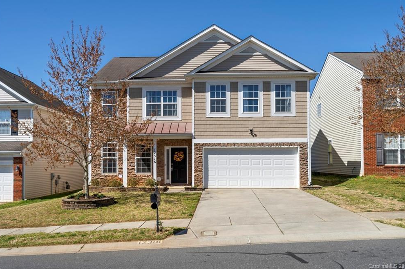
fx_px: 348
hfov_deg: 60.3
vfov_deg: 42.3
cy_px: 131
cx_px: 204
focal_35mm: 31
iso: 100
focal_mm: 30
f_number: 8
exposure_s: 1/200
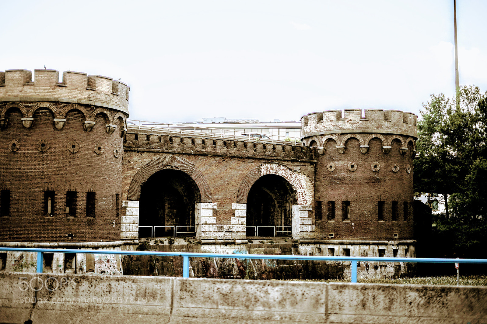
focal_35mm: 50
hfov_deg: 39.6
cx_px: 244
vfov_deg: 27.0
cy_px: 162
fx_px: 676
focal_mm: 50
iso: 100
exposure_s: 1/1000
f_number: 1.8
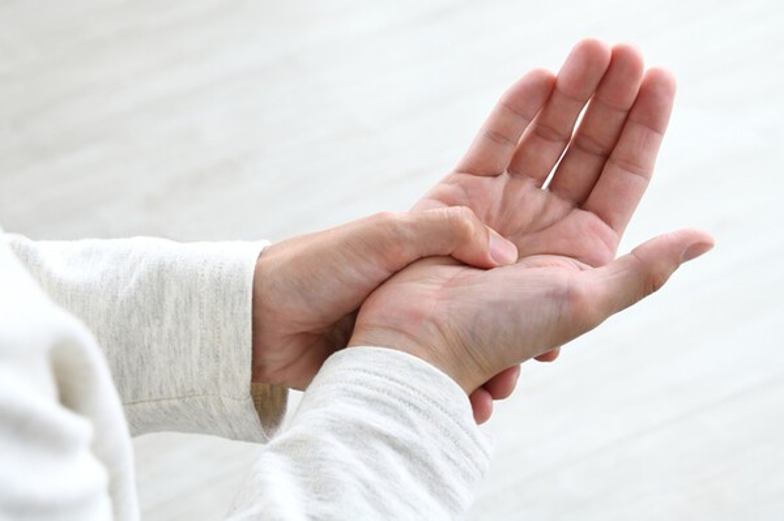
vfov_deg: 12.2
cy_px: 260
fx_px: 2437
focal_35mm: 112
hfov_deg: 18.3
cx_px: 392
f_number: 10
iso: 640
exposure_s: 1/50
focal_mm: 112
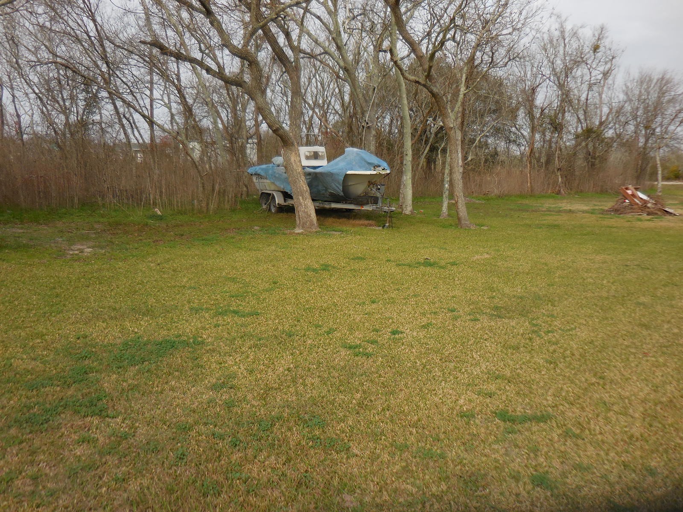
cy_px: 256
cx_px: 342
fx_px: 552
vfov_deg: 49.7
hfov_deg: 63.4
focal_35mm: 28
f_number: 3.5
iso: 125
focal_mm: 5
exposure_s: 1/800
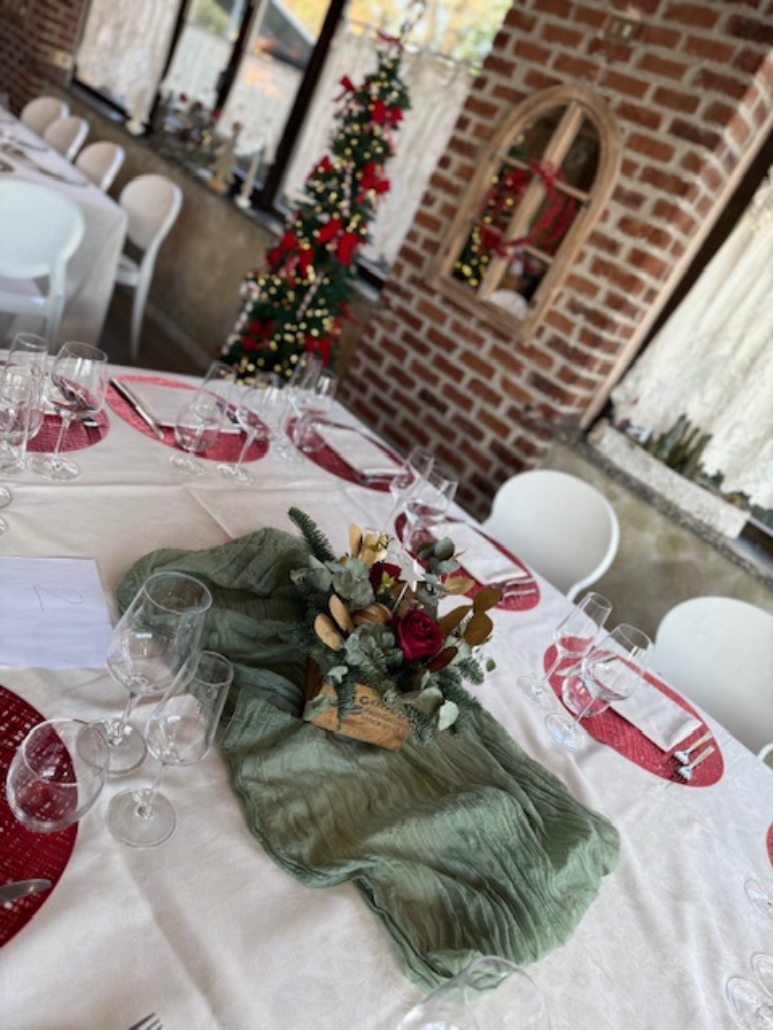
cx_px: 386
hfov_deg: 56.8
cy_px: 515
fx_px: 715
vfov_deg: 71.6
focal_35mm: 24
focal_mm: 6.76
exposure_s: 1/121
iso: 64
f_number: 1.78
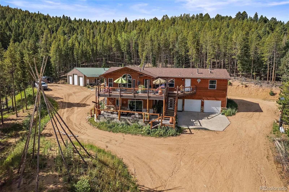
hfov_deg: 78.6
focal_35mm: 22
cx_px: 144
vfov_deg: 57.2
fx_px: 177
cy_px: 96
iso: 400
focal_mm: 8.38
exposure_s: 1/2000
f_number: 2.8
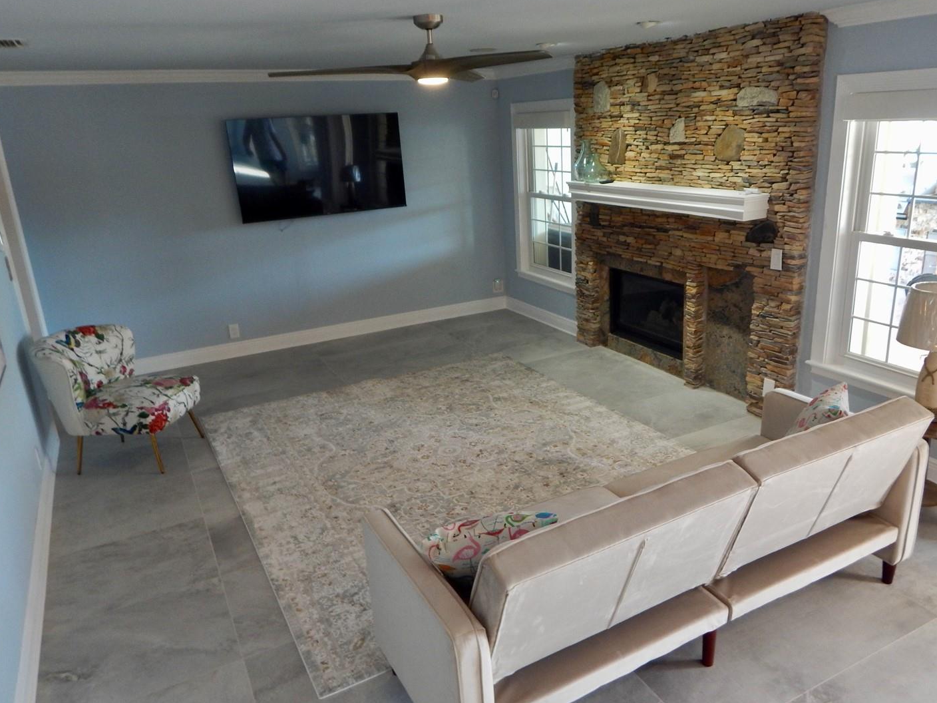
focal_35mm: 25
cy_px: 358
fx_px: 677
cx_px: 524
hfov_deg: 69.1
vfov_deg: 54.9
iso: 160
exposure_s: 1/30
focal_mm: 4
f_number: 3
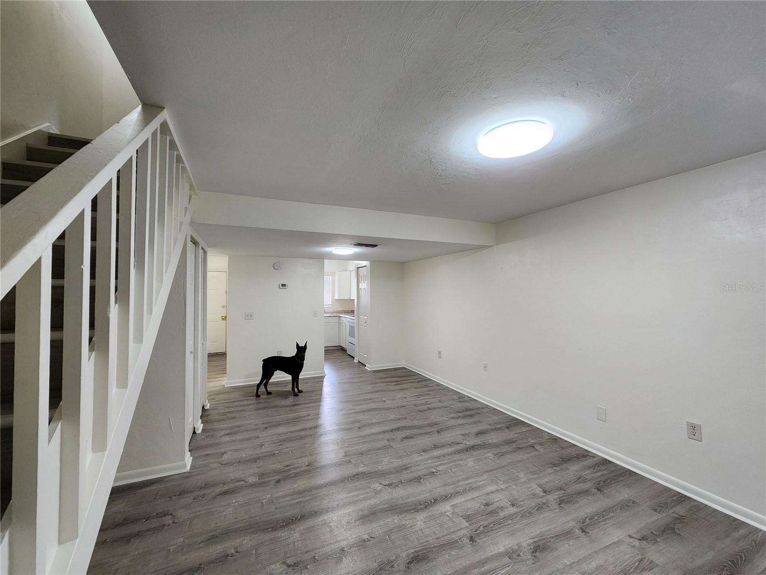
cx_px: 383
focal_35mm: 13
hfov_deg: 106.2
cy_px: 288
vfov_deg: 89.9
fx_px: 288
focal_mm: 2.2
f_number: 2.2
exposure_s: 1/60
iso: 320
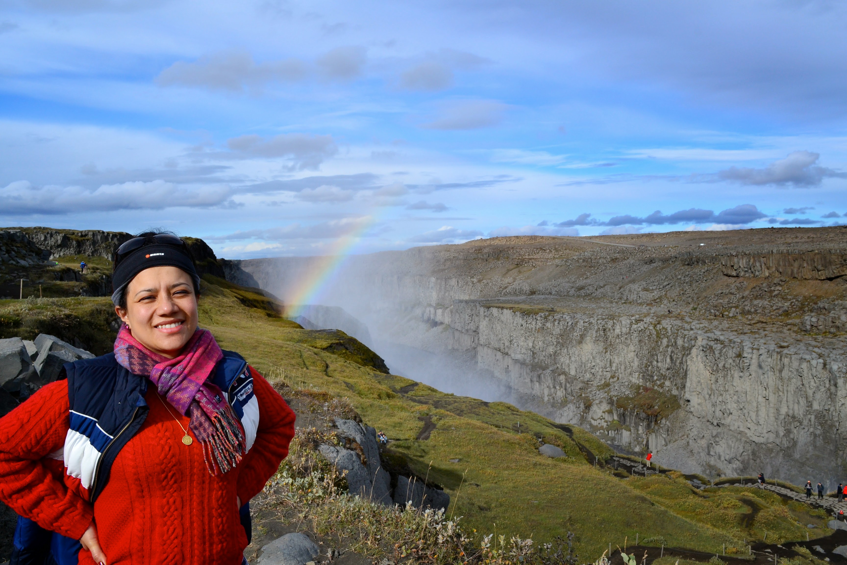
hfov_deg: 57.2
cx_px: 424
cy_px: 282
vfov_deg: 40.0
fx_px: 776
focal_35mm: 33
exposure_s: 1/400
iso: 400
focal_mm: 22
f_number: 11
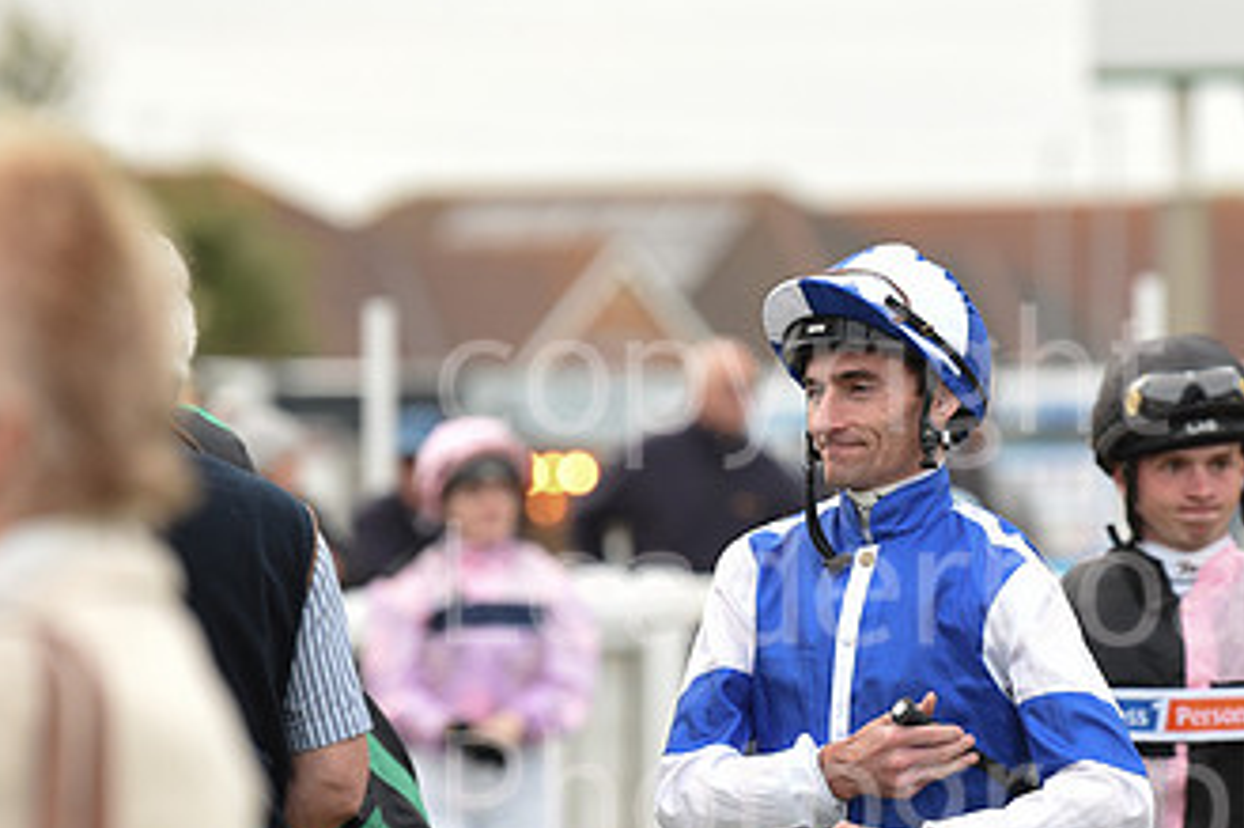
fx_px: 12191
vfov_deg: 3.9
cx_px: 934
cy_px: 618
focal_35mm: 353
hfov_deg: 5.8
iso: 1600
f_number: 4
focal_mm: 200
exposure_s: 1/320
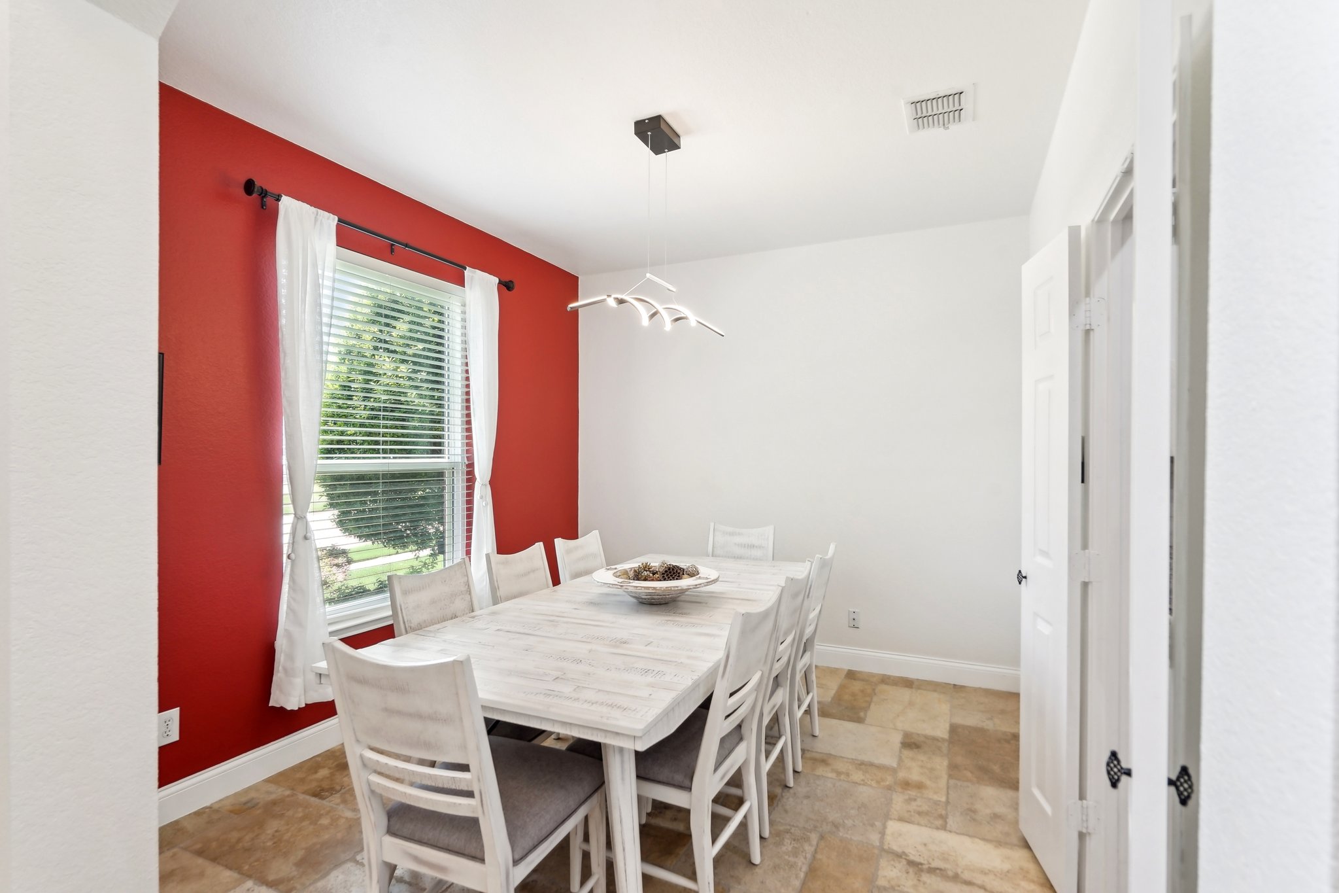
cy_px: 446
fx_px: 595
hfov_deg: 96.7
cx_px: 670
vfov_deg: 73.7
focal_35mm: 16
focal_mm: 16
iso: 400
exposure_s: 1/5
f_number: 8
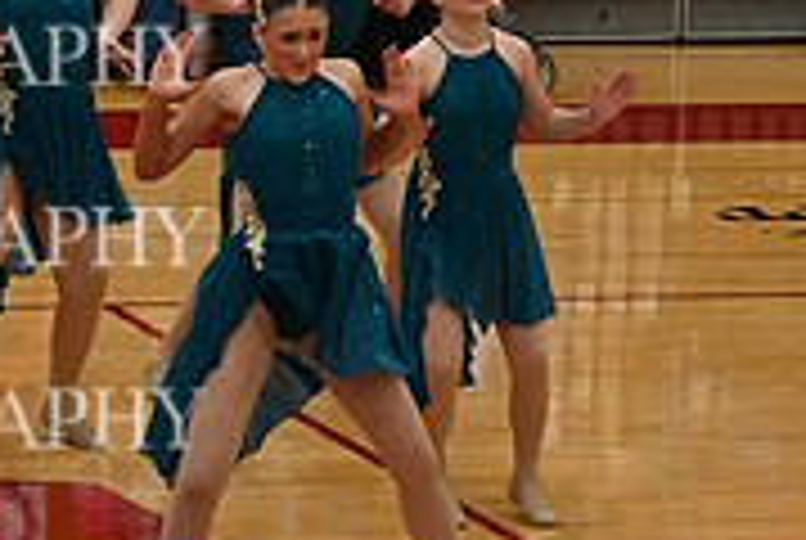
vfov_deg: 4.1
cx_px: -446
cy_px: 146
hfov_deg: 6.0
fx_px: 7625
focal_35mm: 340
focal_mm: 70
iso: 5000
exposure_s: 1/400
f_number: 4
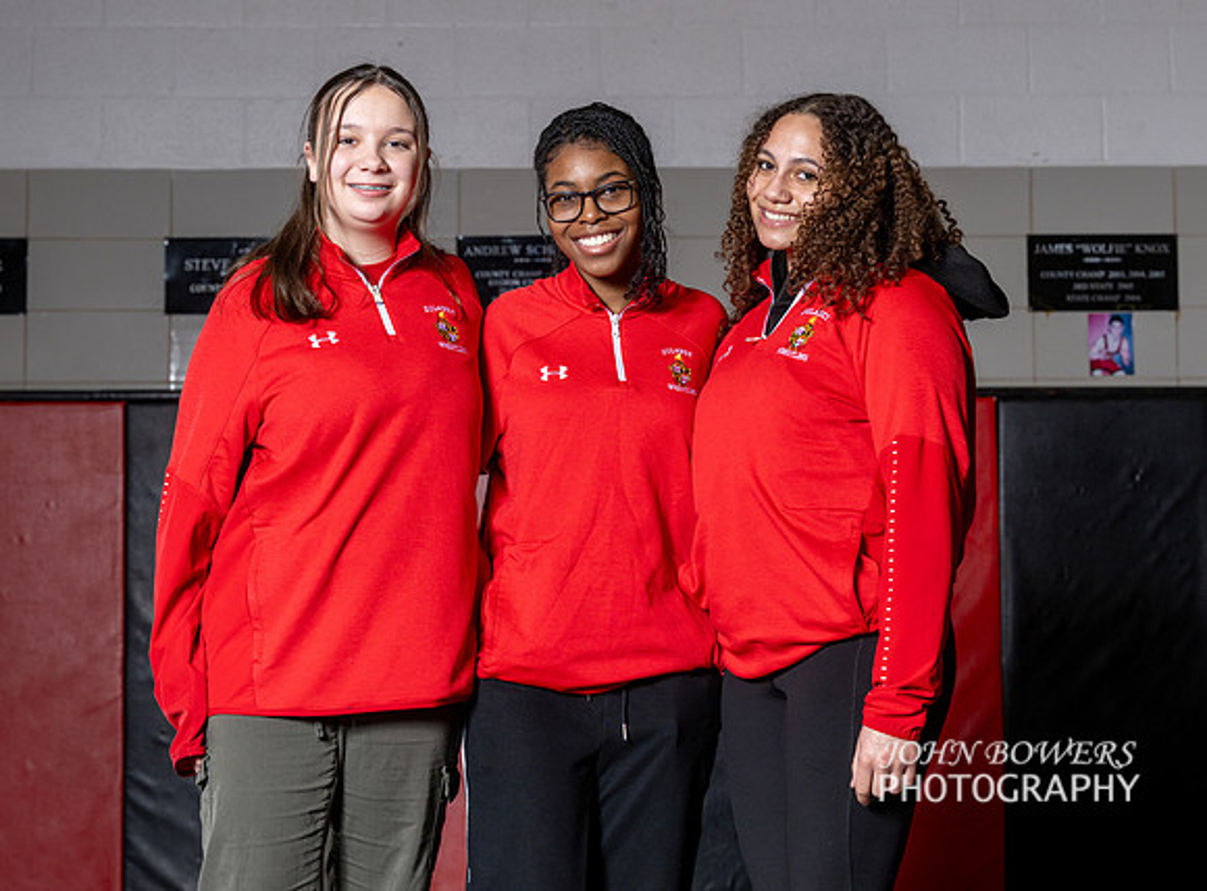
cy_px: 416
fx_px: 3140
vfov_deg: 16.1
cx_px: 642
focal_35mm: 91
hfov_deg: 21.8
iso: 200
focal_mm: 77
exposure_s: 1/125
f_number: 6.3
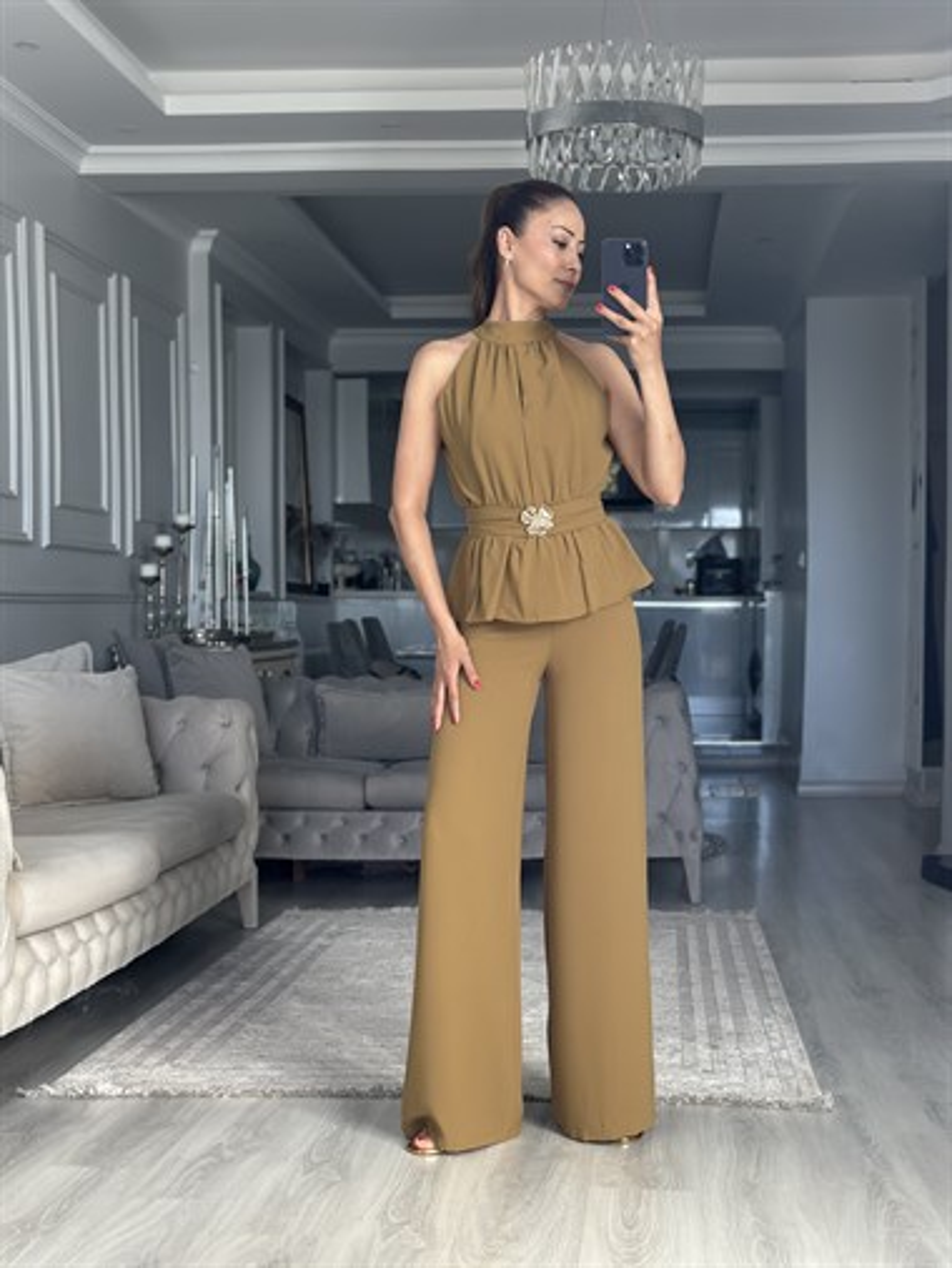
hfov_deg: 30.3
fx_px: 1759
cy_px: 634
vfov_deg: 39.6
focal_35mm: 48
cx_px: 476
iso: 100
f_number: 1.78
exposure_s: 1/130
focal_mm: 6.86
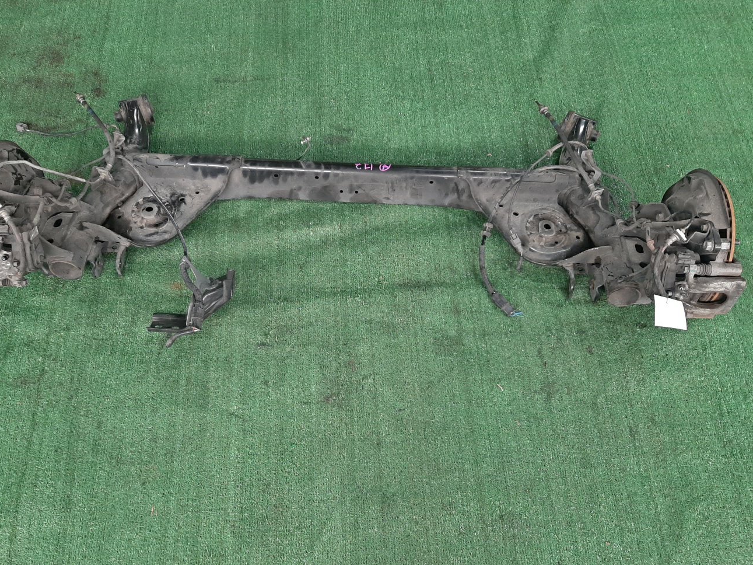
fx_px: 631
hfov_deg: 61.6
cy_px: 315
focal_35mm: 29
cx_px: 352
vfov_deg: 48.1
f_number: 1.7
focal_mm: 3.93
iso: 144
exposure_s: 1/50
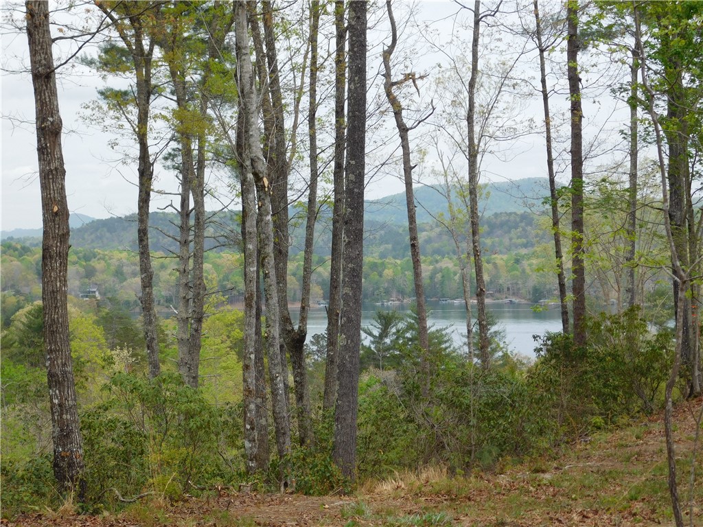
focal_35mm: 80
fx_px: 1625
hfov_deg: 24.4
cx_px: 352
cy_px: 264
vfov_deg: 18.4
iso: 125
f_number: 4.4
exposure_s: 1/500
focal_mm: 14.2
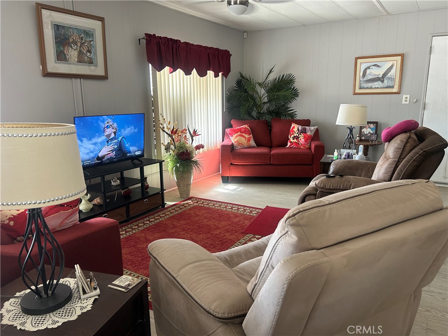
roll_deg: +0.7
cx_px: 224
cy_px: 168
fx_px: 336
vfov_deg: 53.1
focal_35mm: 26
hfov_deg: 67.3
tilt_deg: -12.0
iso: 125
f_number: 1.5
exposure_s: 1/60
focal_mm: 5.7
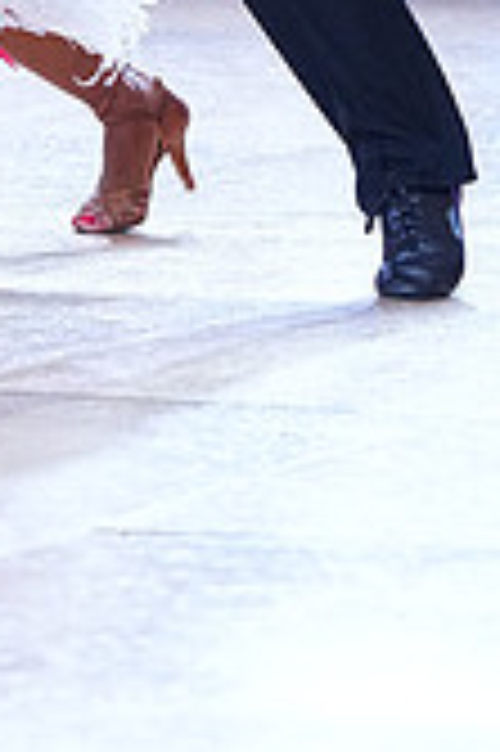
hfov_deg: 2.8
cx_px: -200
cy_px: -549
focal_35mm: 491
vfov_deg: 4.2
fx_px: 10250
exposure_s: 1/400
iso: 1600
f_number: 4
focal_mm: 141
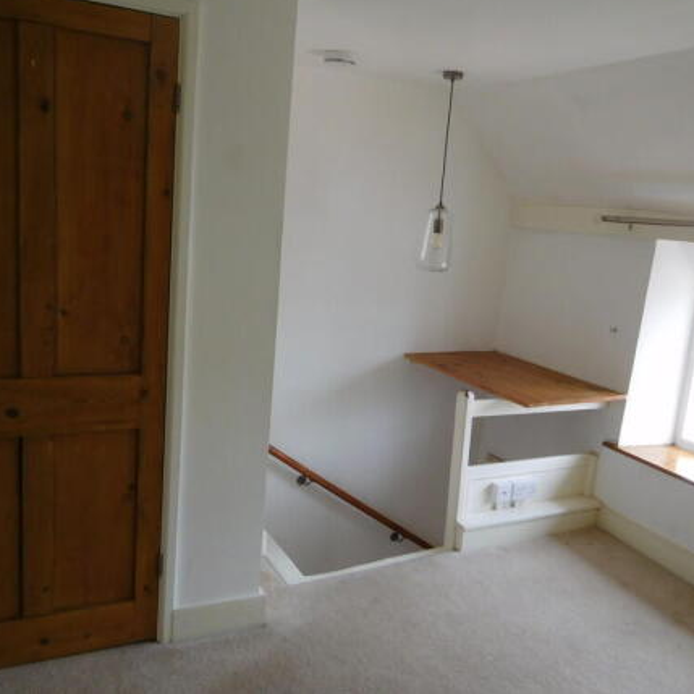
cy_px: 342
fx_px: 680
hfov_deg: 54.0
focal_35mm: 30
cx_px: 357
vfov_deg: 54.0
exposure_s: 1/50
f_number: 3.4
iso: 125
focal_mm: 4.5
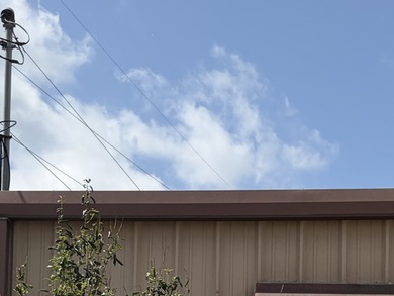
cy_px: 381
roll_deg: -1.5
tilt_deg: +6.8
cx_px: 195
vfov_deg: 14.8
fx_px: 1093
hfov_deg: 20.4
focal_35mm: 96
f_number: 1.6
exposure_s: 1/5814
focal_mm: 5.96
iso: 50
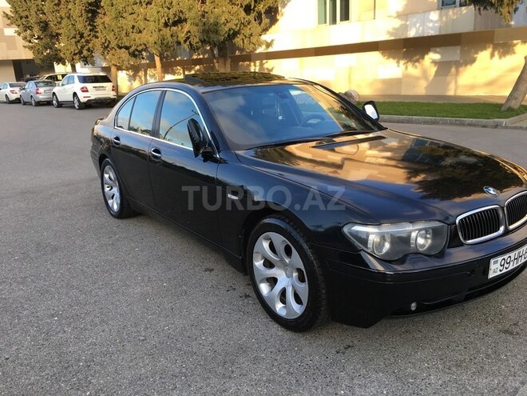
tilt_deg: -14.9
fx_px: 442
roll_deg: +3.3
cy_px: 198
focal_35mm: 29
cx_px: 264
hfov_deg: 61.7
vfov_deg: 48.2
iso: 25
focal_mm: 4.15
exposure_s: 1/127
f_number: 2.2
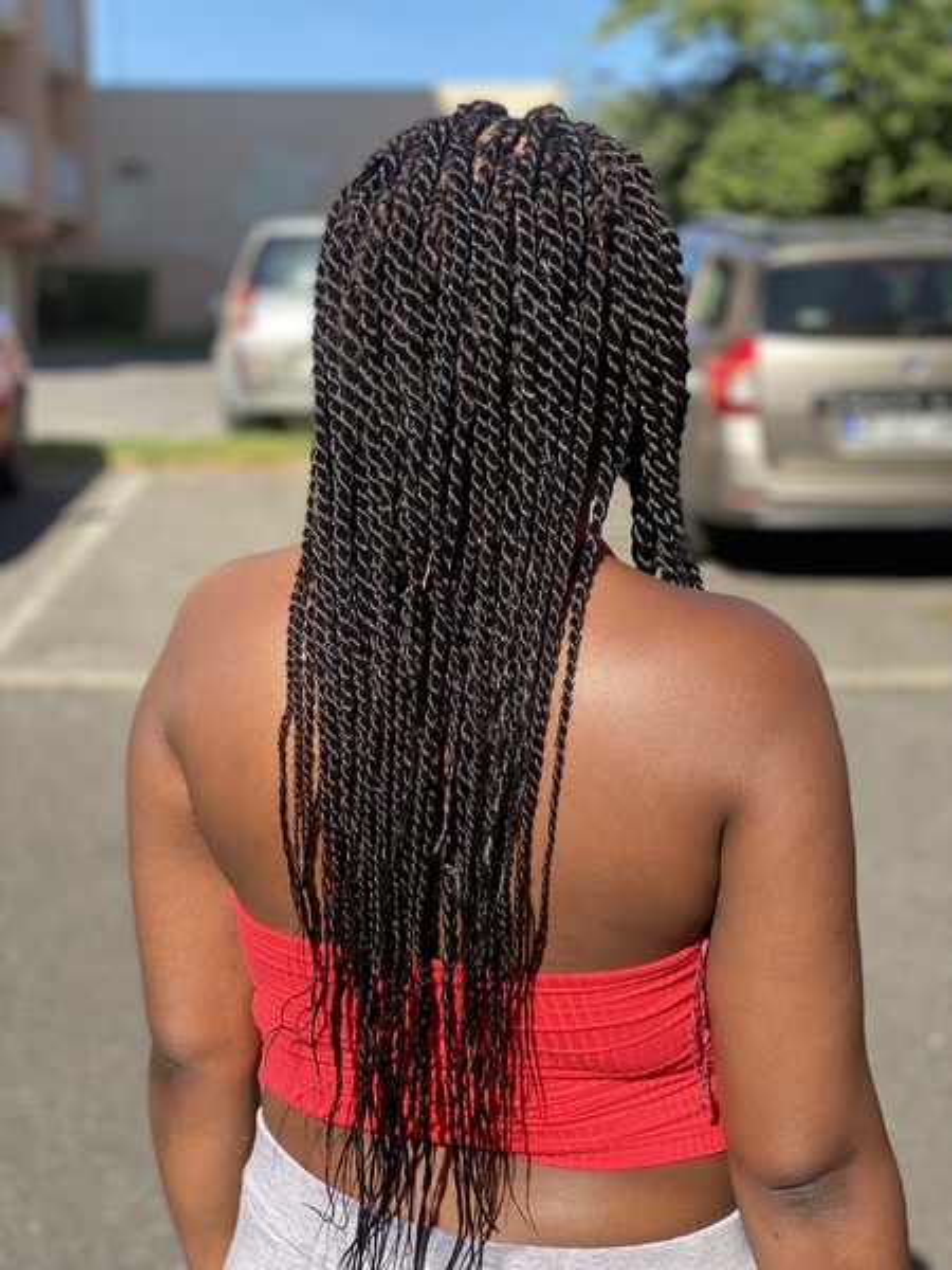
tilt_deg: -8.4
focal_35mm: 52
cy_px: 635
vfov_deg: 36.8
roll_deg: -0.4
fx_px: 1907
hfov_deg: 28.0
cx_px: 476
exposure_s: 1/631
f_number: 2
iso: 20
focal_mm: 6
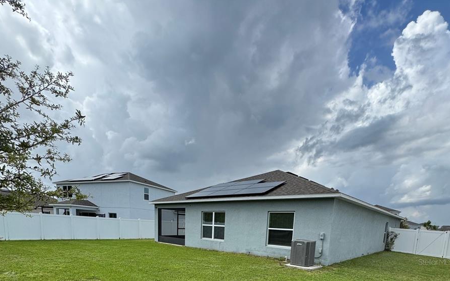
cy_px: 262
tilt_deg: -8.3
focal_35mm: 20
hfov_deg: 85.1
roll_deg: -1.7
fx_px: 245
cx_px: 227
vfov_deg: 51.4
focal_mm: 2.22
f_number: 2.2
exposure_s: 1/1477
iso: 40
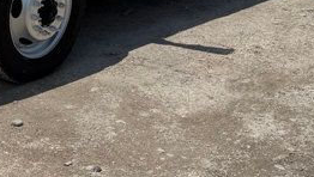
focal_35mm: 102
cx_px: 4
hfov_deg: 20.3
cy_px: -90
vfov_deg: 11.4
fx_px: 850
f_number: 1.78
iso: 80
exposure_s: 1/10309
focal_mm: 6.76
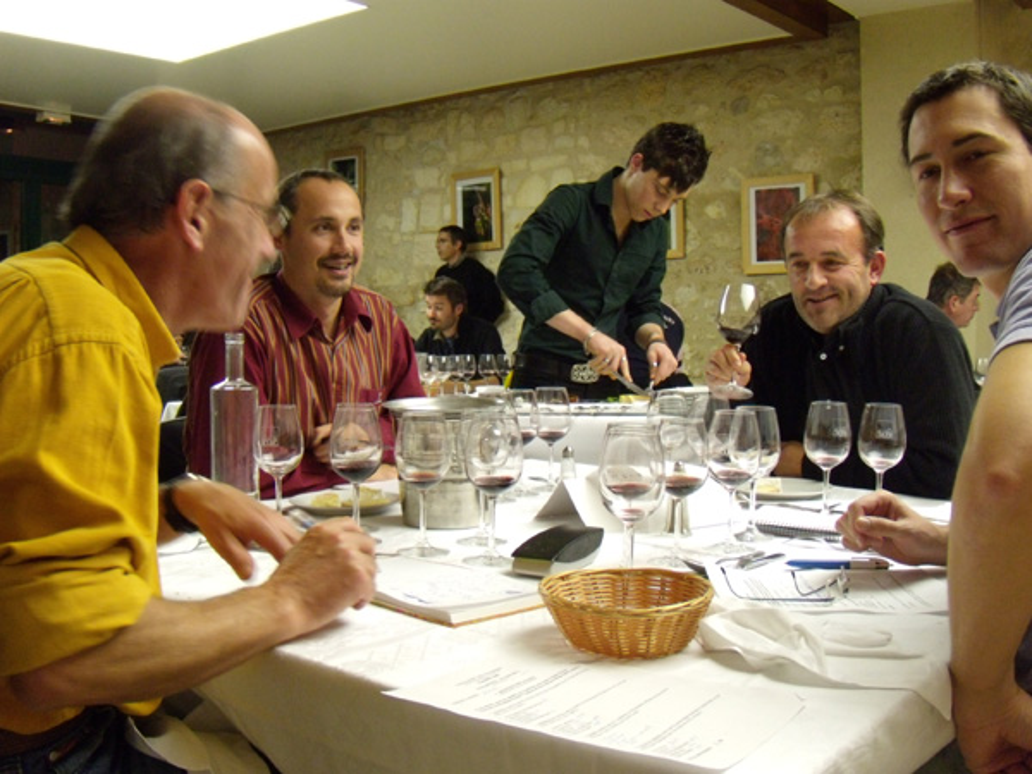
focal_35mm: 36
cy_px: 387
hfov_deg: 51.4
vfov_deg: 39.7
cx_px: 516
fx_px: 1073
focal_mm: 6.4
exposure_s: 1/40
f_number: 3.6
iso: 400
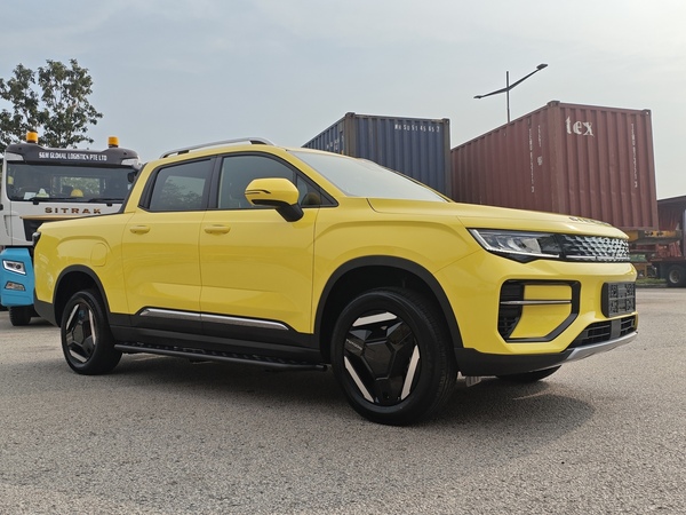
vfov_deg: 48.2
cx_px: 343
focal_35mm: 29
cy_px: 258
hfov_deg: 61.7
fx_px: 575
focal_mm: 4.94
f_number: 1.59
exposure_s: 1/5066
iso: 50
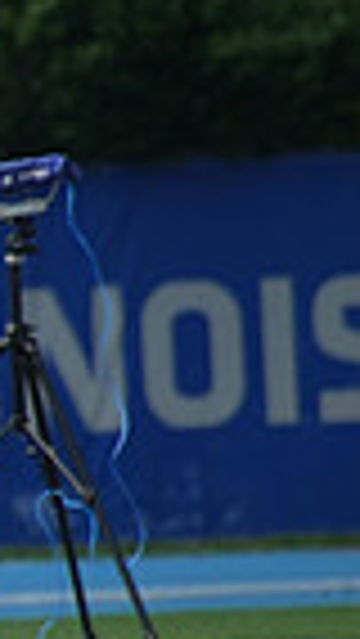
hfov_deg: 0.7
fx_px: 28917
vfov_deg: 1.3
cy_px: 412
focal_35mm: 1706
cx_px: -814
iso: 400
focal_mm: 400
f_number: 5.6
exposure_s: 1/2500
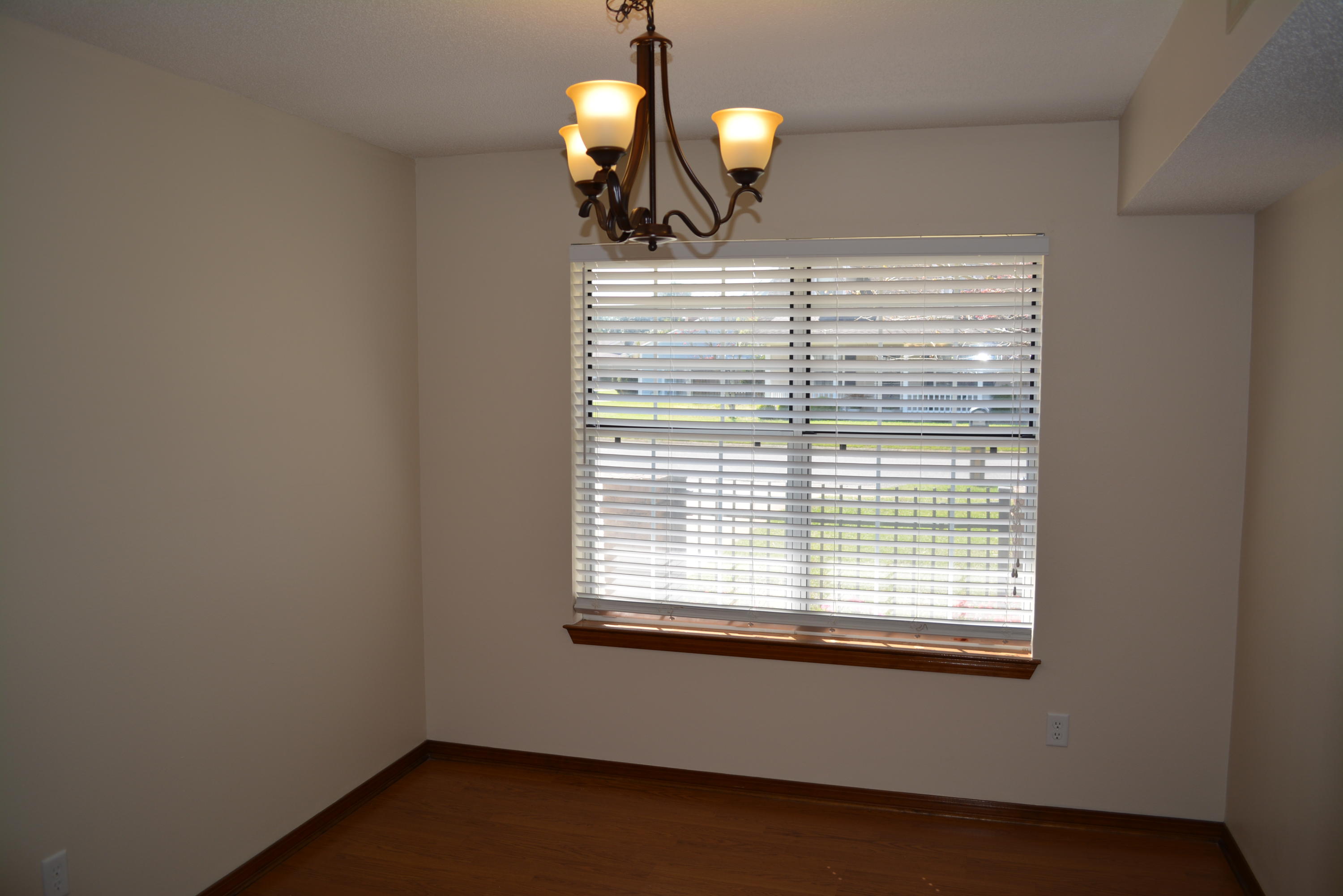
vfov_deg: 47.9
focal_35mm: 27
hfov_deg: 67.4
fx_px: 1007
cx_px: 672
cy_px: 448
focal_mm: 18
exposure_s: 1/200
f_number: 4
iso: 100
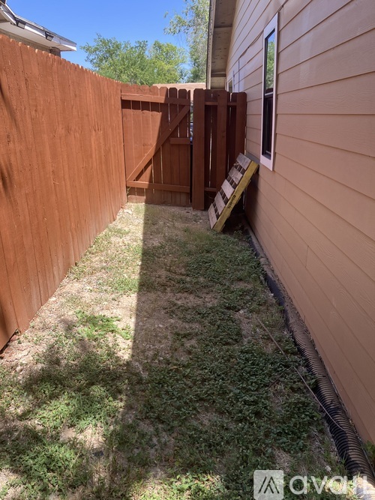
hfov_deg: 49.7
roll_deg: +0.7
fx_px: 405
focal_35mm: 28
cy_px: 250
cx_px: 188
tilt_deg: -15.3
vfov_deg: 63.5
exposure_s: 1/403
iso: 32
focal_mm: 3.99
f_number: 1.8
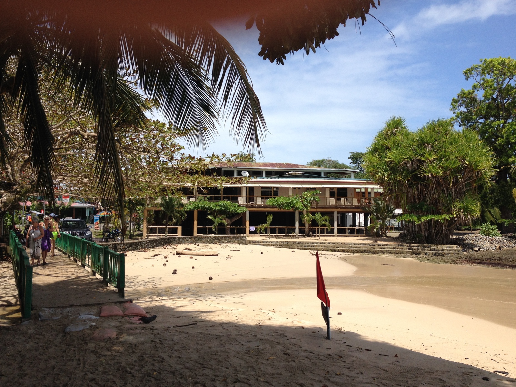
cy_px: 194
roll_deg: -0.1
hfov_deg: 52.6
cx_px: 258
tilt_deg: -0.3
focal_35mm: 35
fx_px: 522
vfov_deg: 40.7
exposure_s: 1/1727
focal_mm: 4.28
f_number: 2.4
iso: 50
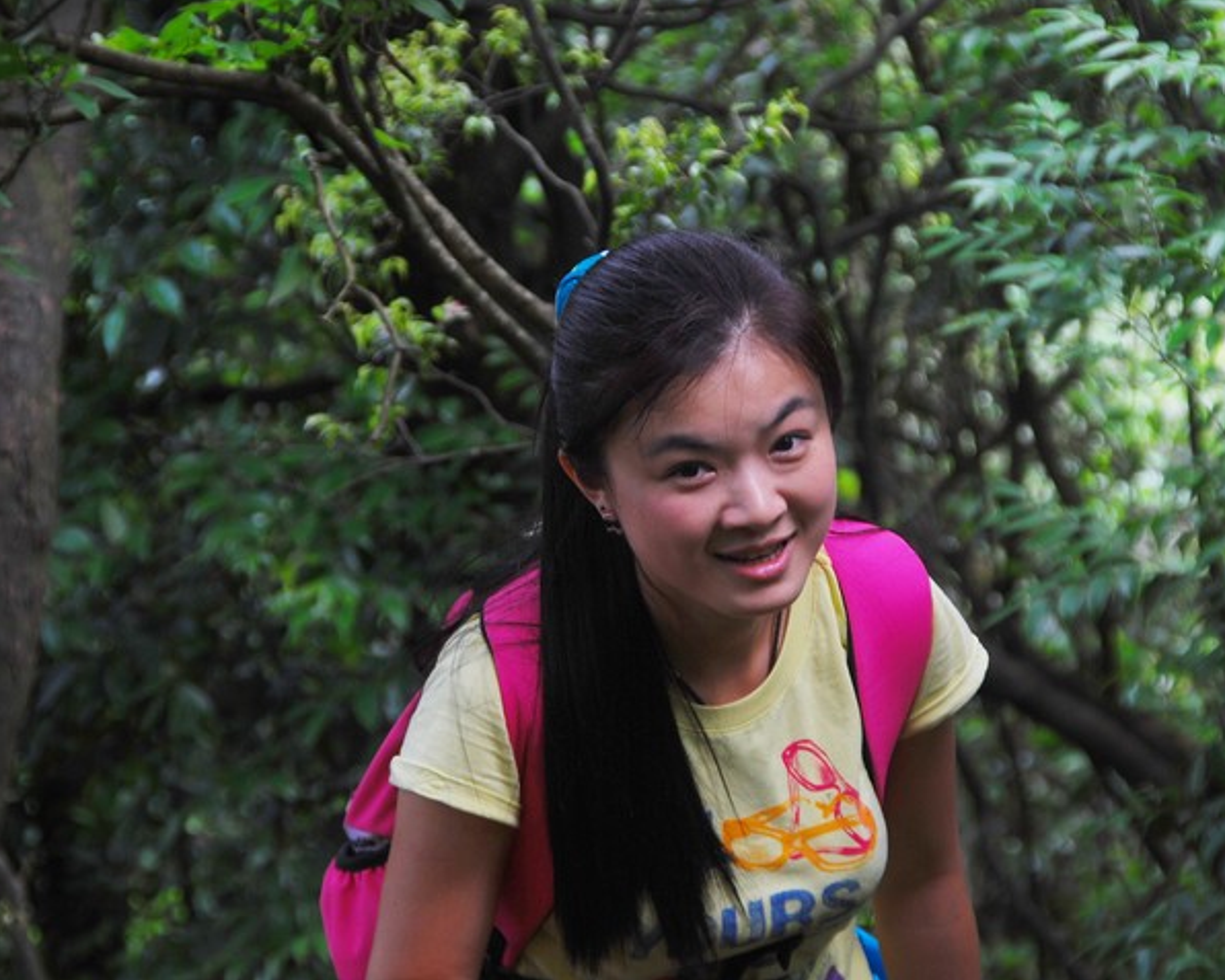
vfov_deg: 9.3
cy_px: 490
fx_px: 6019
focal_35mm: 166
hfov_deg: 11.6
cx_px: 730
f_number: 5.6
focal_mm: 98
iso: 100
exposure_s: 1/60
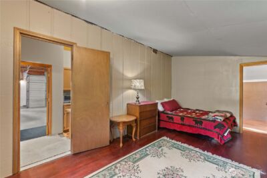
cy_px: 89
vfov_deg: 77.4
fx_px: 111
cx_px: 134
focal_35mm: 15
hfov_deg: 100.4
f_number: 7.1
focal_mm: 15
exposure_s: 2.5
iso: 200
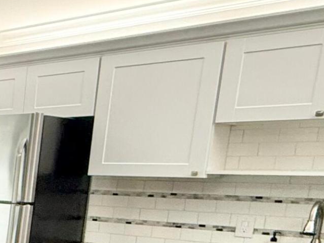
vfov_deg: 22.2
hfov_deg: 19.6
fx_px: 590
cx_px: -303
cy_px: 256
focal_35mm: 63
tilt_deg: -8.8
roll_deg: -0.8
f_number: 2.2
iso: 250
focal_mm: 2.22
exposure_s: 1/120
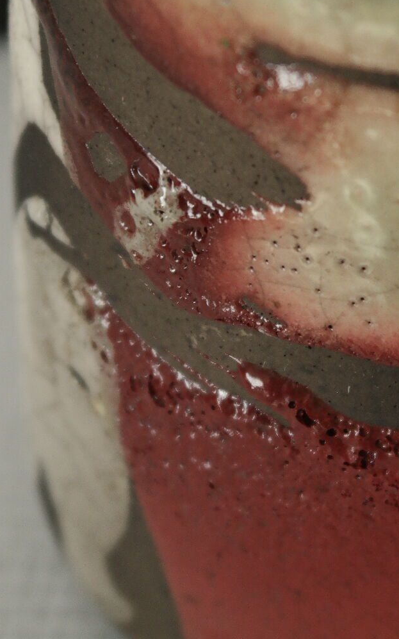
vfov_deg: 15.4
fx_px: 2367
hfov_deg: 9.6
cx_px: 314
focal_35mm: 136
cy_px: 260
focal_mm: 50
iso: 800
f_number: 5.6
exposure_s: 1/30
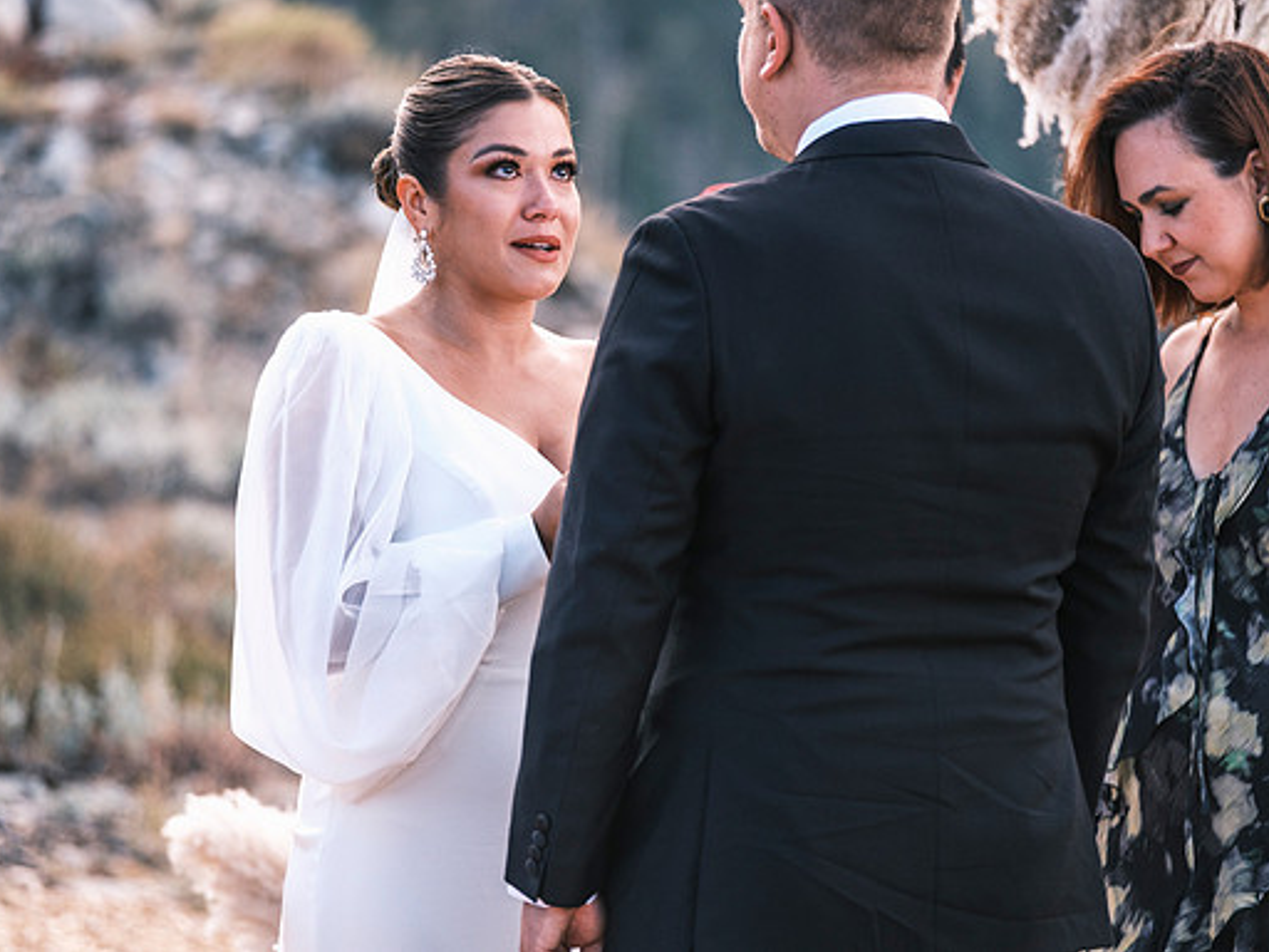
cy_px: 475
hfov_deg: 9.0
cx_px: 585
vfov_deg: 6.8
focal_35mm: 220
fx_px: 8065
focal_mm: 134.4
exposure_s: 1/900
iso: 400
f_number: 2.8
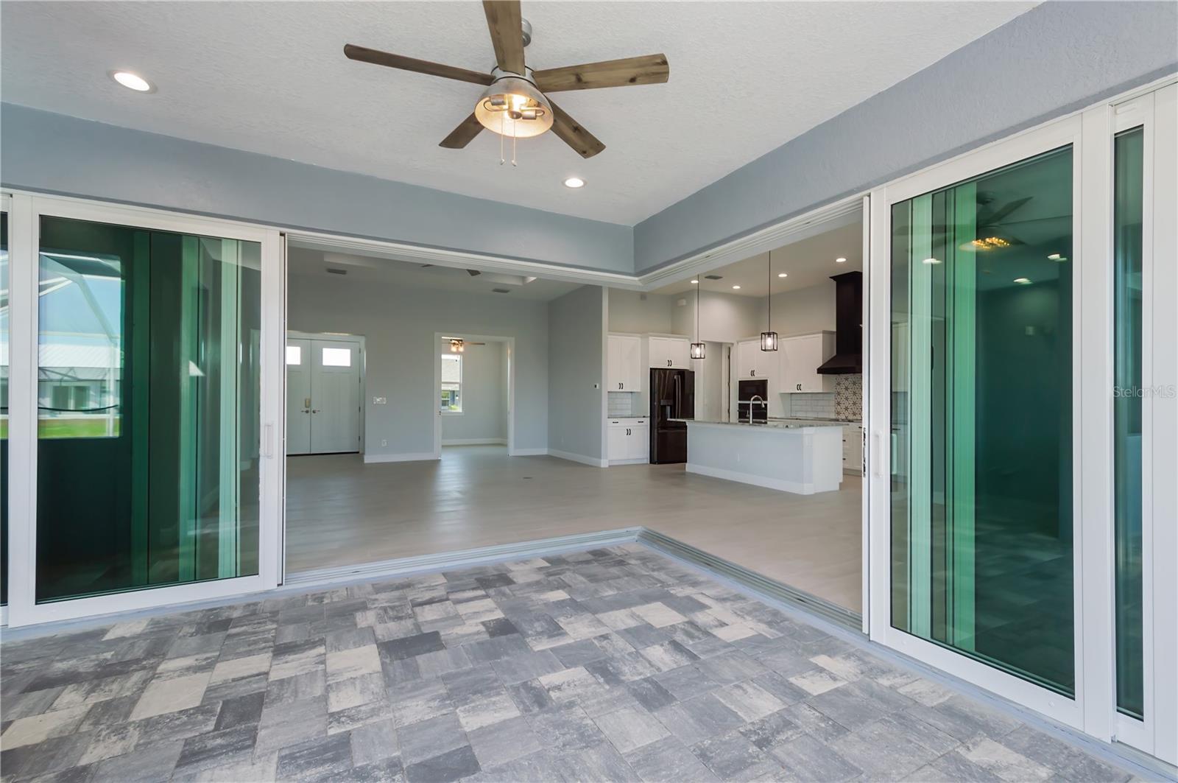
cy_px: 392
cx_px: 589
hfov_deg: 100.5
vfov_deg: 77.2
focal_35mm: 15
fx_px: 490
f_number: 6.3
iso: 100
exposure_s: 1/60
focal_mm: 10
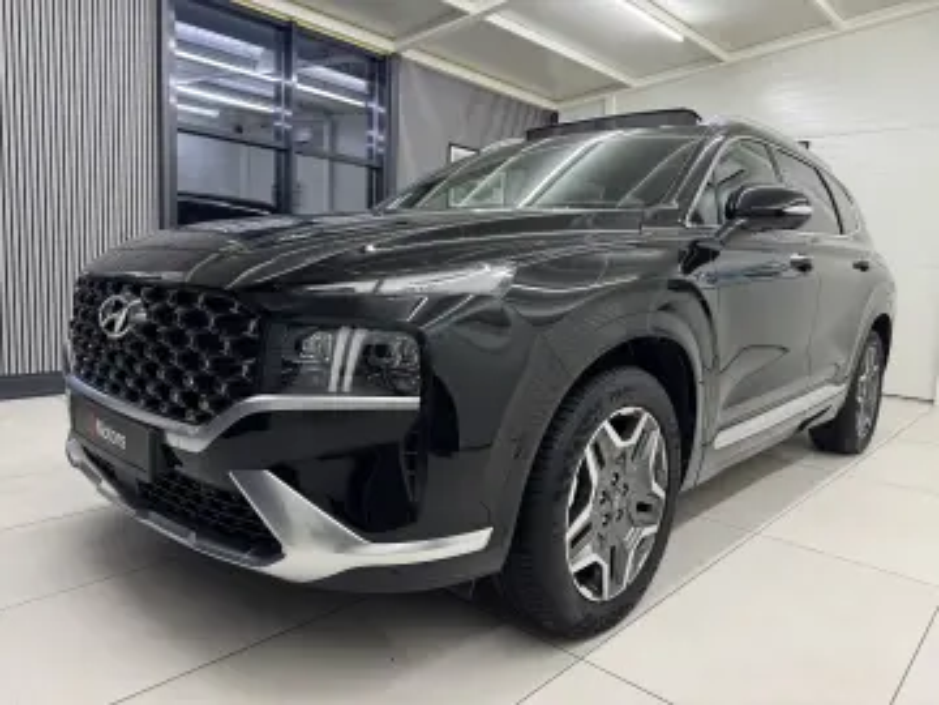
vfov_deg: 56.8
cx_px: 470
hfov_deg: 71.6
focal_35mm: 24
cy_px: 352
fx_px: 651
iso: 200
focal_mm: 6.76
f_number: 1.78
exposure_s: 1/50
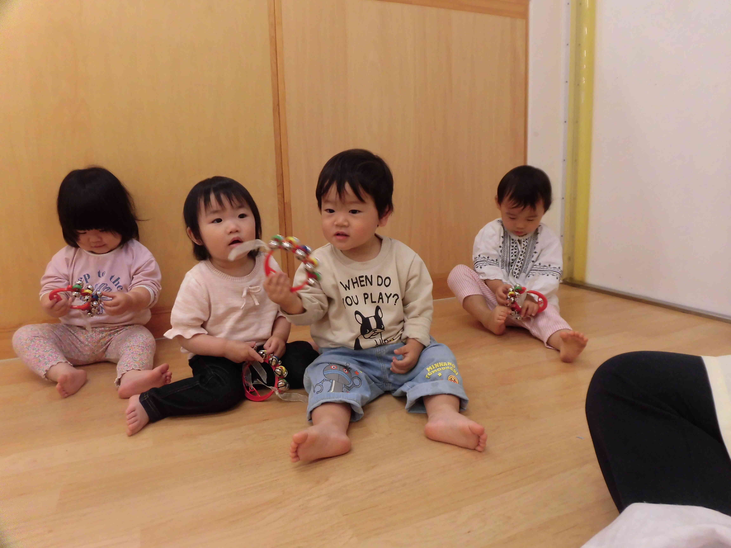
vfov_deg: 56.8
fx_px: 507
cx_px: 366
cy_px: 274
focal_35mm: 24
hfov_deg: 71.6
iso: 200
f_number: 3.1
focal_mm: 4.3
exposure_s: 1/60
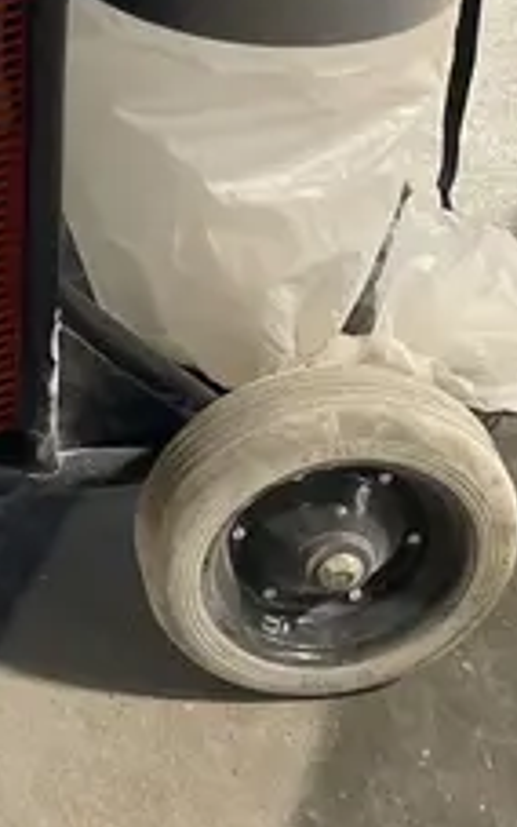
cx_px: -186
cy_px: -337
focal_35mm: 89
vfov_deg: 20.6
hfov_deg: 14.0
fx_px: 2005
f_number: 1.6
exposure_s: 1/60
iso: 200
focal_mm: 4.2
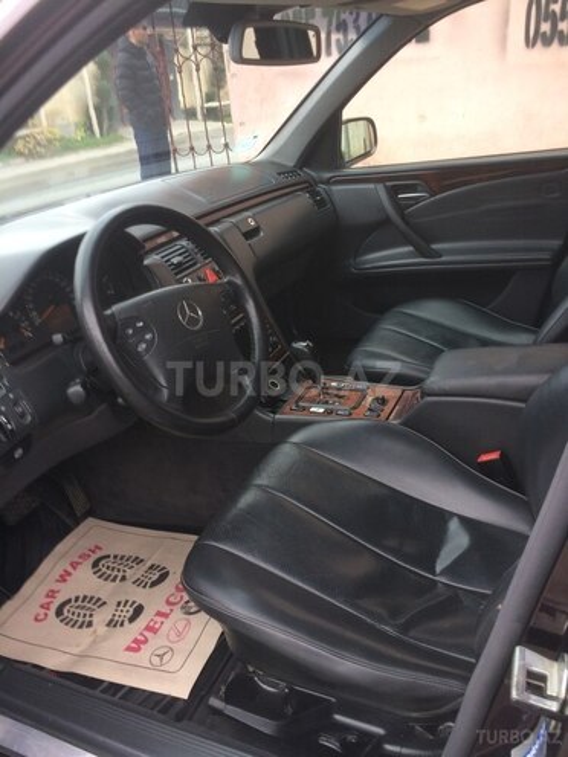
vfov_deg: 61.7
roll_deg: +7.2
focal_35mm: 29
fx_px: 634
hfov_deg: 48.2
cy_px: 378
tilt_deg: -25.6
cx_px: 284
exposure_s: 1/50
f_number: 2.2
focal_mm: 4.15
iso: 40
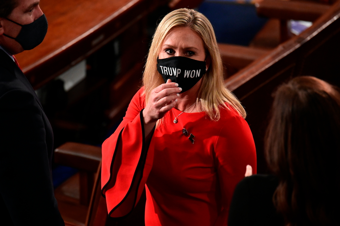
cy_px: 113
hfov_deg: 5.6
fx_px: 3492
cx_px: 170
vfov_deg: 3.7
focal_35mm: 370
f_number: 5.6
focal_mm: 370
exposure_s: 1/400
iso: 8000
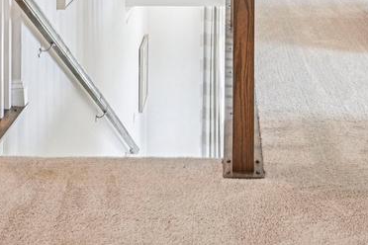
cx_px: 230
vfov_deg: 18.3
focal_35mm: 62
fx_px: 634
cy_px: -164
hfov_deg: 32.2
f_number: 8
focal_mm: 16
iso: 400
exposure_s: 1/30
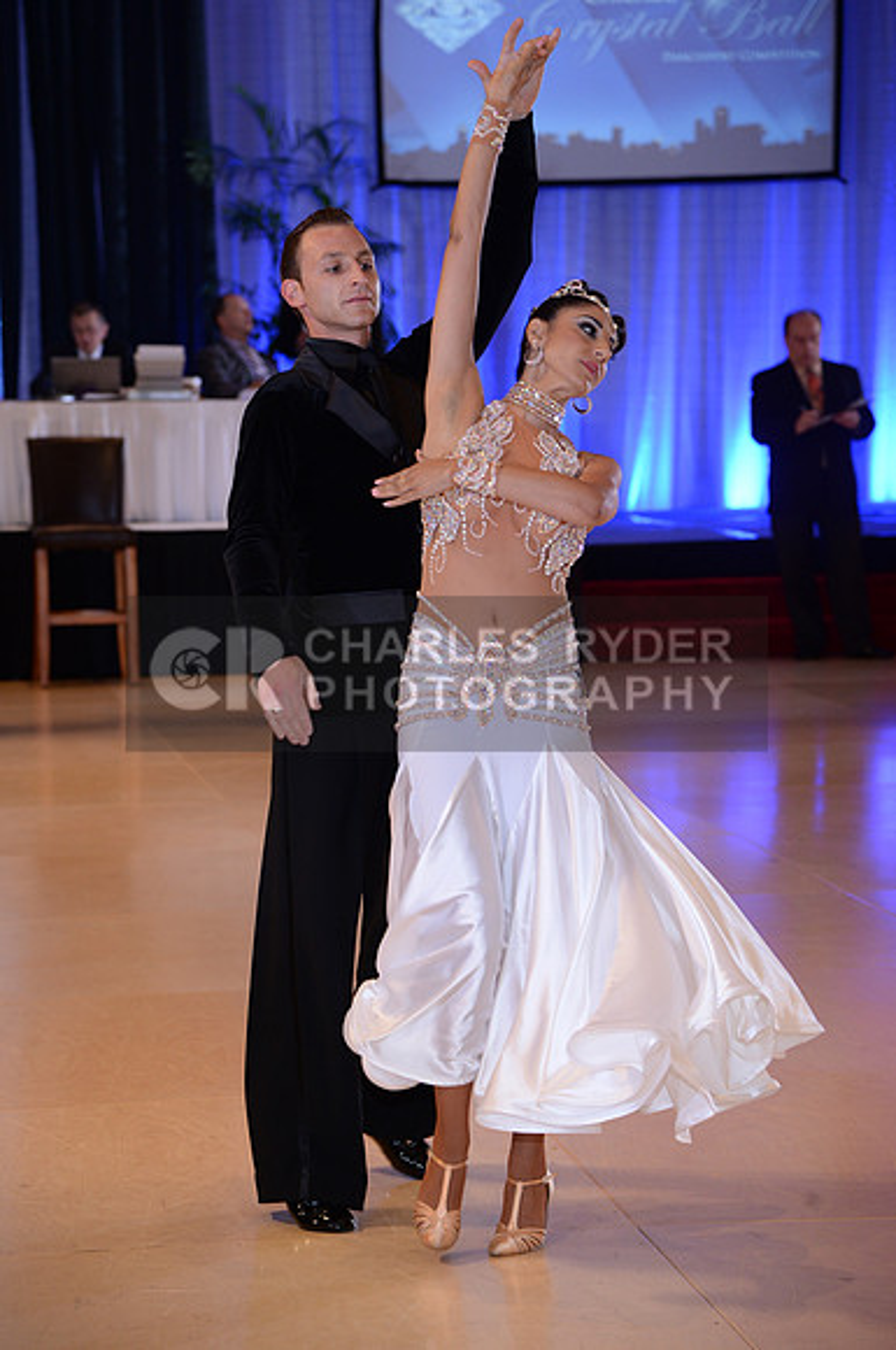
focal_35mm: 120
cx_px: 448
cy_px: 675
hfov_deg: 11.4
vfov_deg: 17.1
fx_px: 4493
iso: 1250
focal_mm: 120
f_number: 5
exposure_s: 1/250
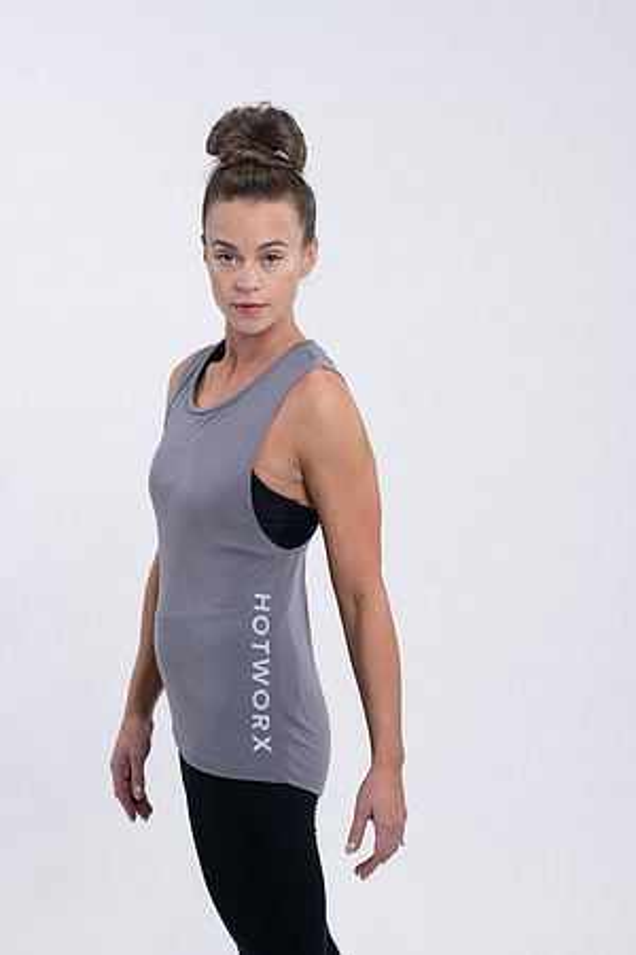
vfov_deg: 23.9
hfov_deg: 16.1
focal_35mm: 85
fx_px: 2252
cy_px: 478
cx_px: 318
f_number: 4
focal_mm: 85
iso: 200
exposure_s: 1/125
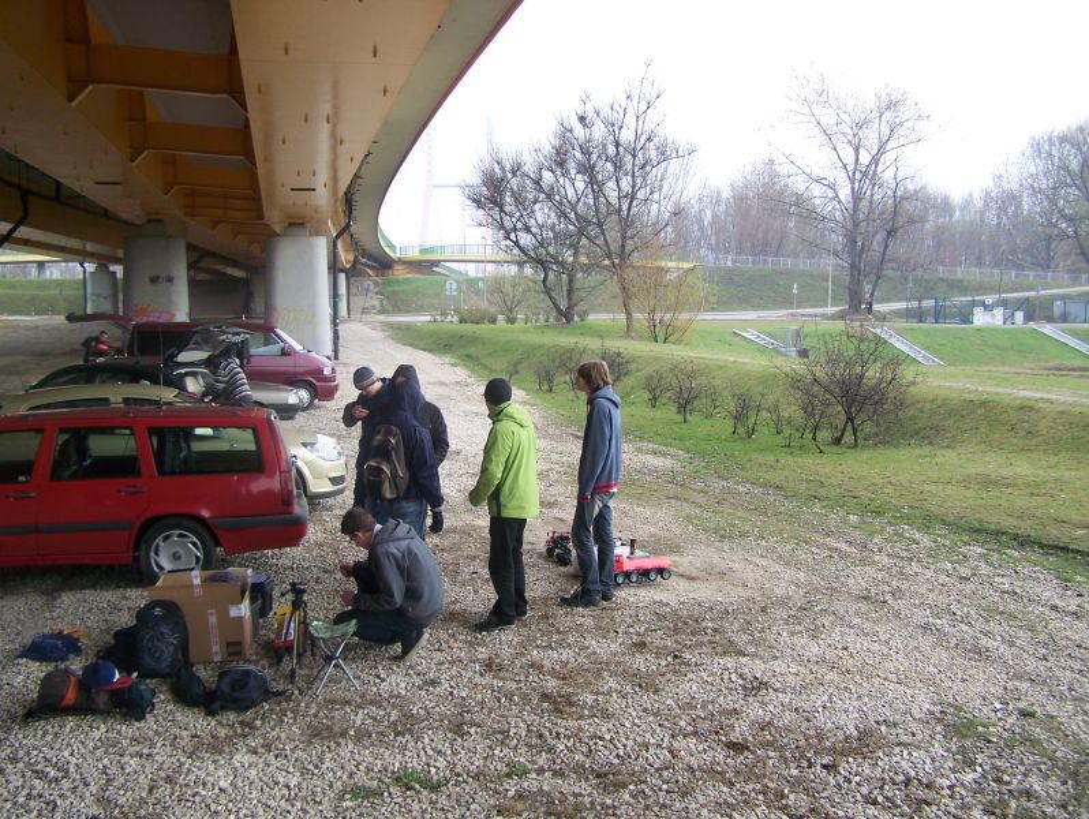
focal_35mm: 38
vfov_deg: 37.8
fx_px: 1197
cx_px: 544
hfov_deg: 48.9
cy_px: 410
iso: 80
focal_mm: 6.3
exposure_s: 1/200
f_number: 2.8
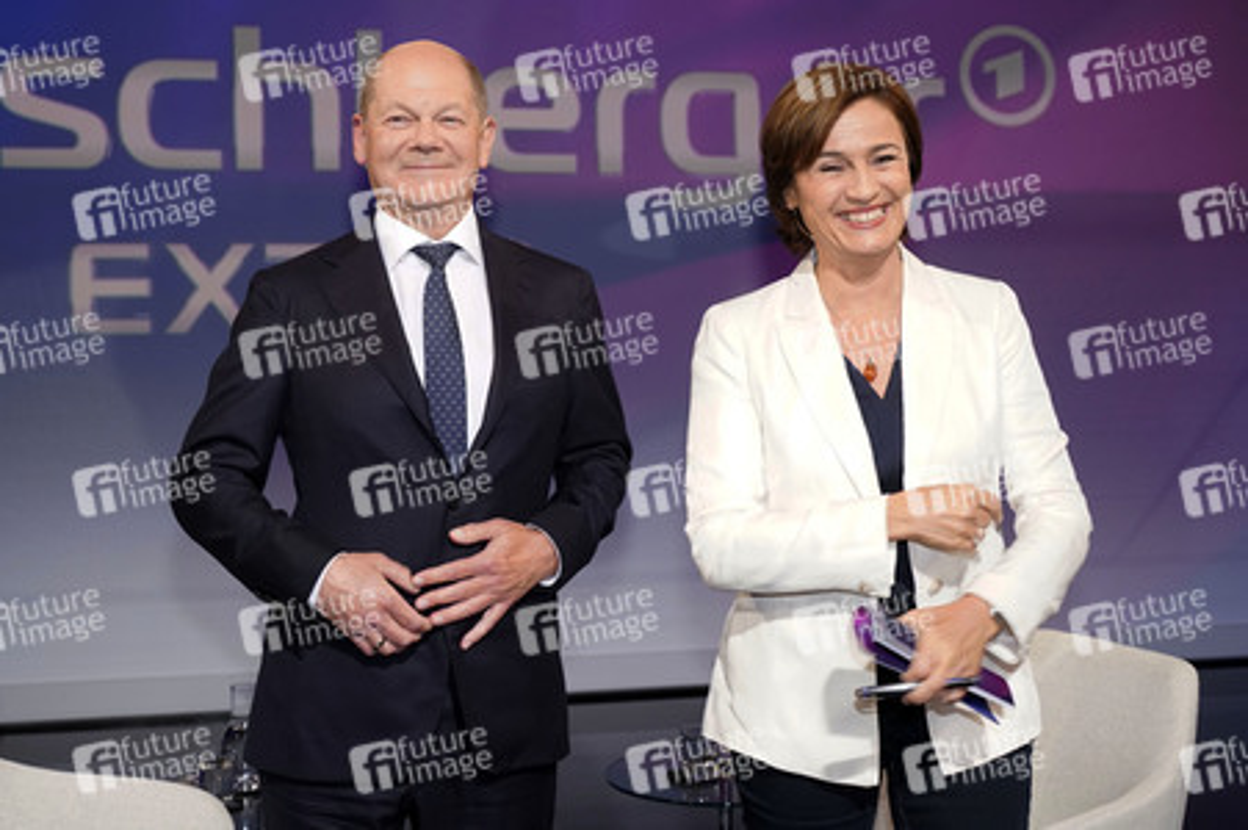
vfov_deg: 35.0
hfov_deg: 50.7
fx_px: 1316
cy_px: 415
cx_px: 624
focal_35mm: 38
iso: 2000
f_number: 5
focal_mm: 38
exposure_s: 1/125
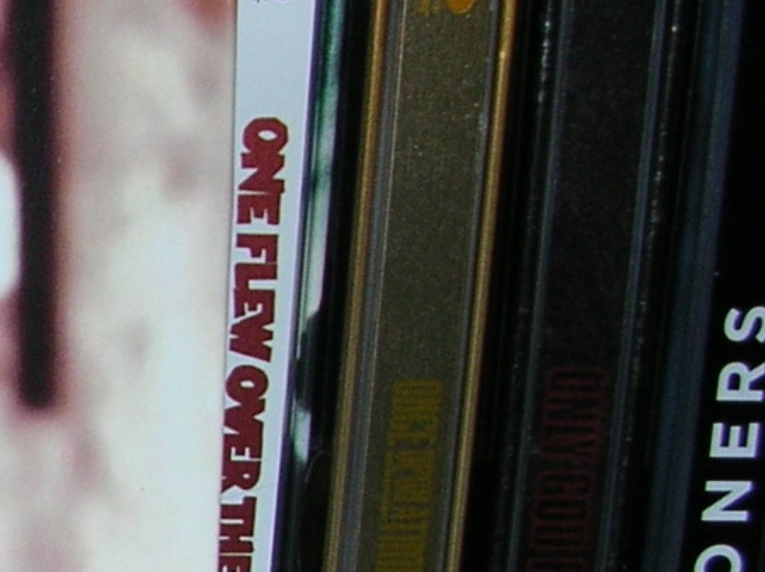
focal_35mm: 147
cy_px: 461
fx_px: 3246
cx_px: -689
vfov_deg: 10.1
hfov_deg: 12.1
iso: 50
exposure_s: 1/60.1
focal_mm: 5.8
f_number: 2.8
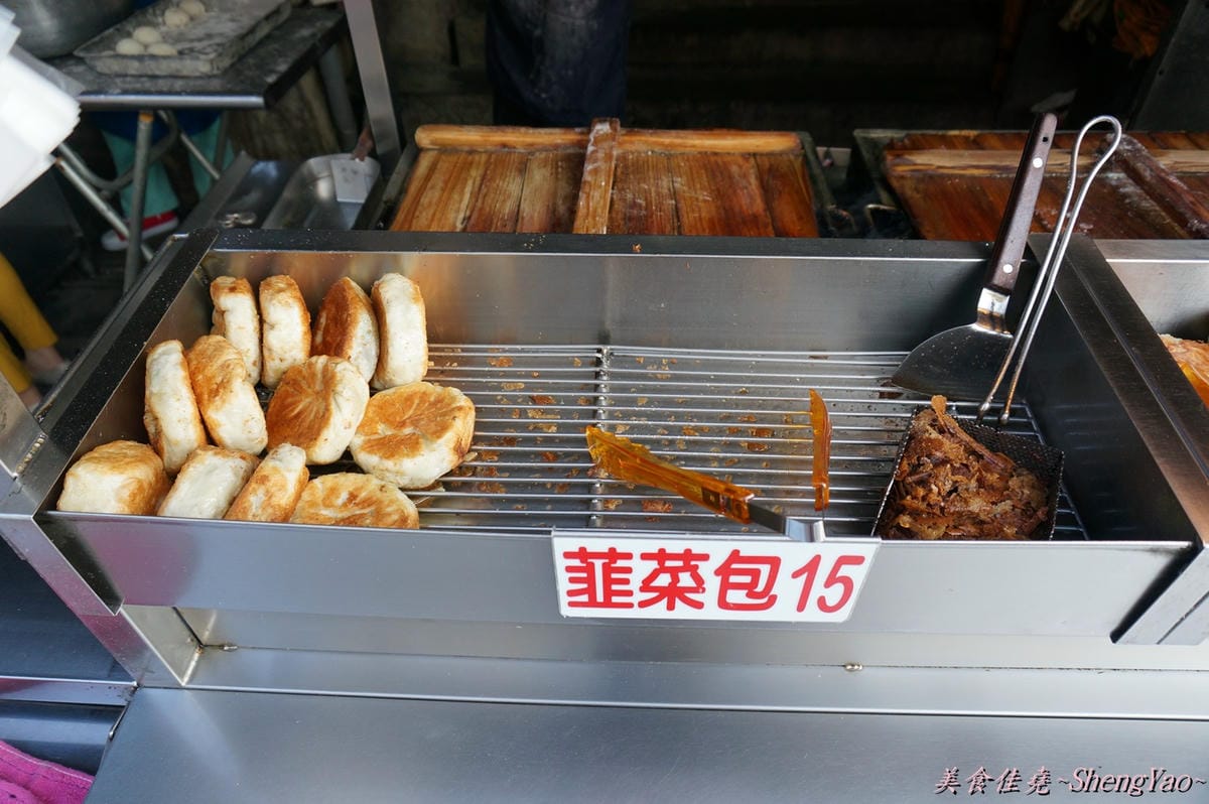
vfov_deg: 53.1
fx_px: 805
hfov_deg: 73.8
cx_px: 604
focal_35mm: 24
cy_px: 402
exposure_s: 1/160
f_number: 4
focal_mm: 16
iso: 320
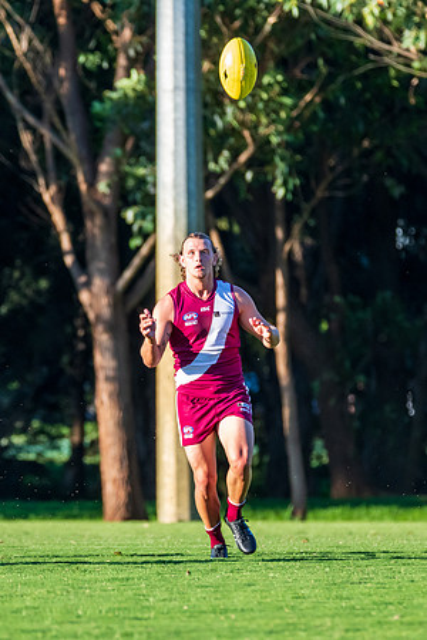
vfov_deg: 3.5
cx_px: 200
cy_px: 391
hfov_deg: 2.3
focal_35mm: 587
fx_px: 10444
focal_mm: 320
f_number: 6.3
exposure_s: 1/1000
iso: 1000
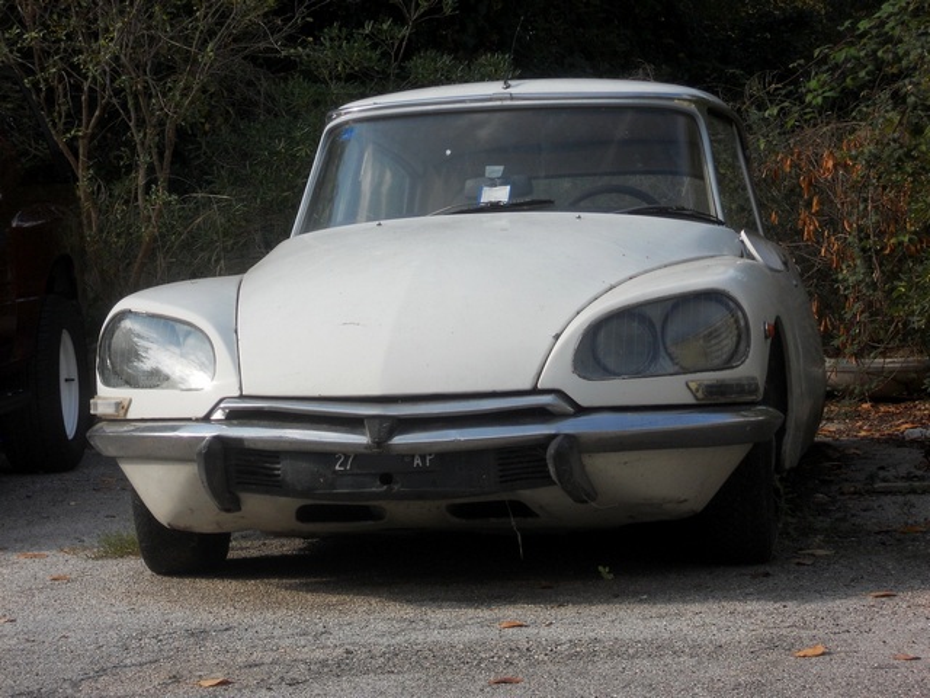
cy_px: 349
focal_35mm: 108
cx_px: 465
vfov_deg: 13.7
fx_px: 2902
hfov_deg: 18.2
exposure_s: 1/200
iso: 80
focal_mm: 19.6
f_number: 5.9
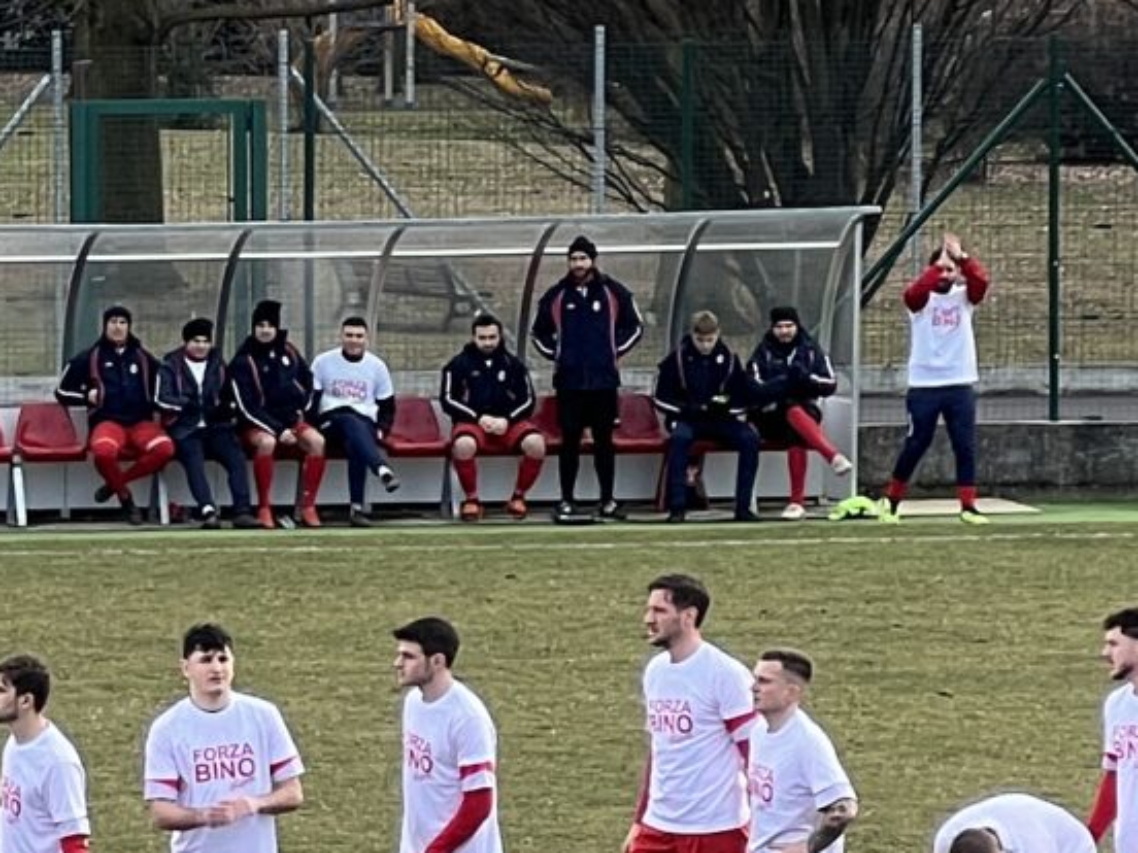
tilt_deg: -4.6
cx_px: -1165
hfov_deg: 5.4
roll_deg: +0.9
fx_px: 11736
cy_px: 620
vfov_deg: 4.2
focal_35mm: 357
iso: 32
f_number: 2.8
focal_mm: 9
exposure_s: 1/156
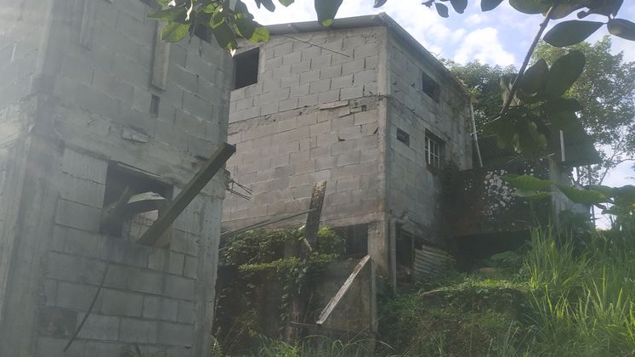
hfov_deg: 56.5
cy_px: 201
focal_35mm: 35
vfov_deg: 33.7
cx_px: 276
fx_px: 589
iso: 200
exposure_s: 1/1243
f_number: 1.9
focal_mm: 3.94
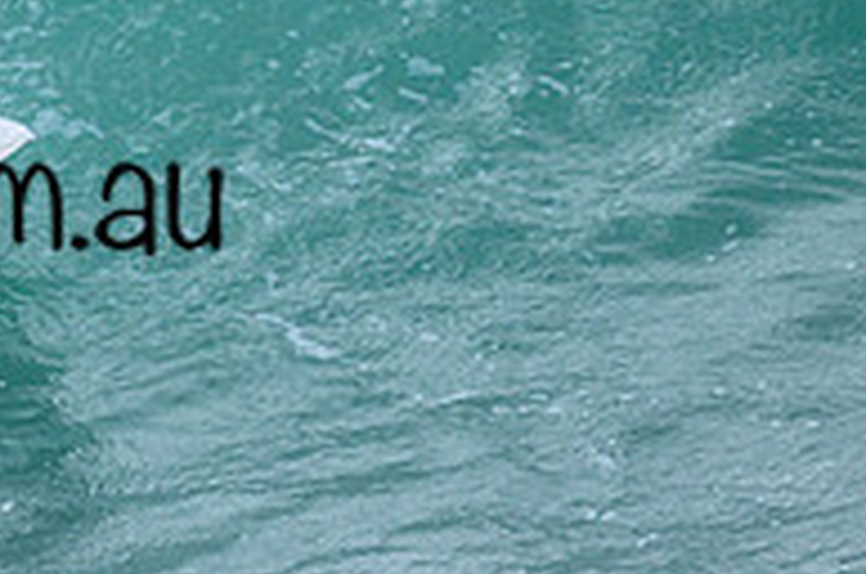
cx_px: -353
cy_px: 136
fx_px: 63040
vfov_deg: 0.5
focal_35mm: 2625
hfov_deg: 0.8
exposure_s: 1/2000
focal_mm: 800
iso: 500
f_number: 6.3
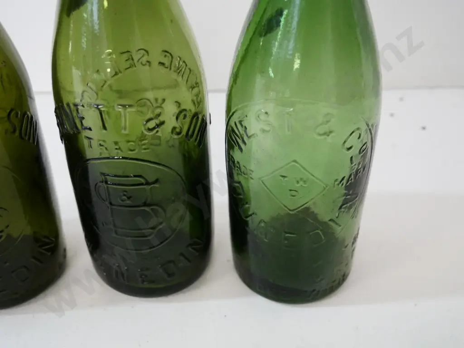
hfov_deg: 42.9
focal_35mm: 44
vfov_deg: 32.9
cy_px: 174
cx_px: 232
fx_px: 590
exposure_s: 1/100
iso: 3200
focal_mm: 22
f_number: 4.5
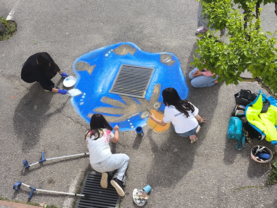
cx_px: 138
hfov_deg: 41.2
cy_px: 104
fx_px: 368
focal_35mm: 46
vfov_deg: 31.5
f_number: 1.7
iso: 50
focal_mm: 4.71
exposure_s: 1/782
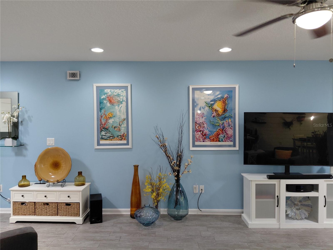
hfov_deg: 69.4
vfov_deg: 54.9
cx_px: 166
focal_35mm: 25
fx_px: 240
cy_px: 125
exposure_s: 1/120
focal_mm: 4.69
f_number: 1.8
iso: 250
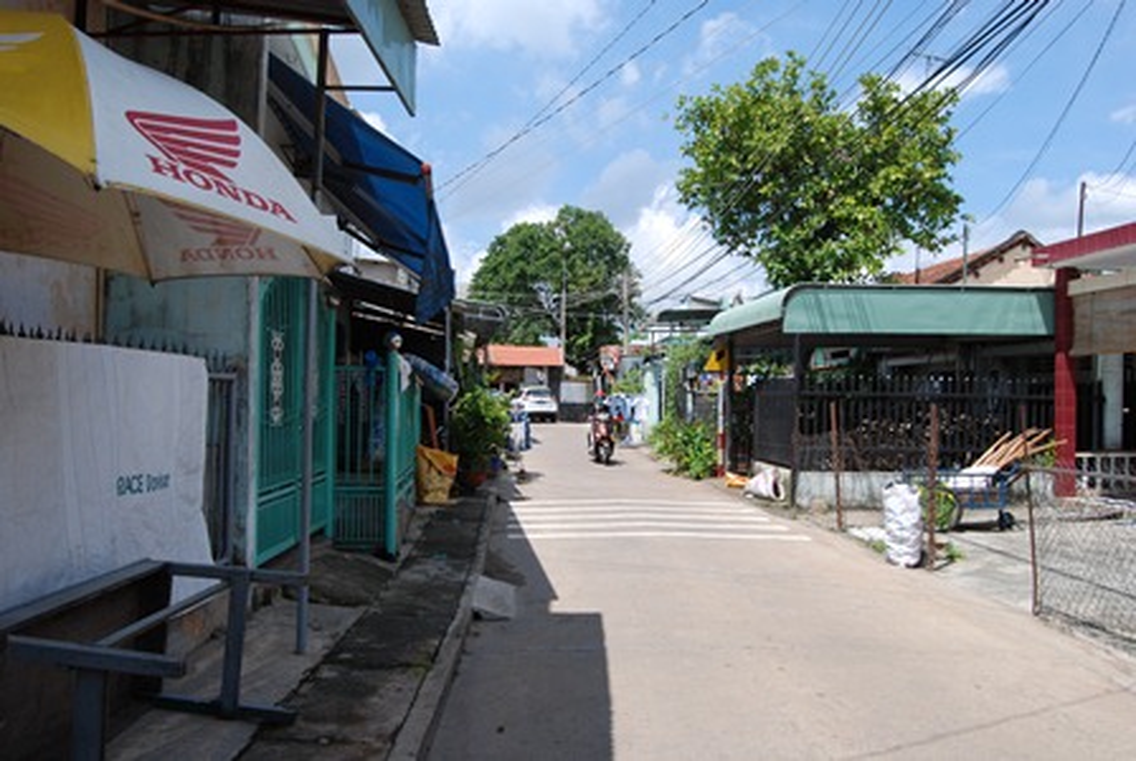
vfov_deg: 48.1
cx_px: 568
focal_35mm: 27
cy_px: 380
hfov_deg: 67.3
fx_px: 853
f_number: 8
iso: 100
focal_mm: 18
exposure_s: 1/250
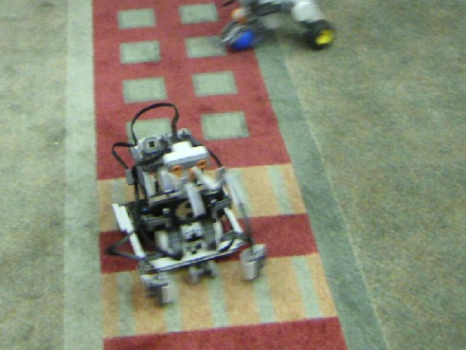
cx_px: 173
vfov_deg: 22.3
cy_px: 80
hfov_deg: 29.7
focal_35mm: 65
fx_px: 875
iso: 400
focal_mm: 5.3
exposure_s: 1/15
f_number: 2.9
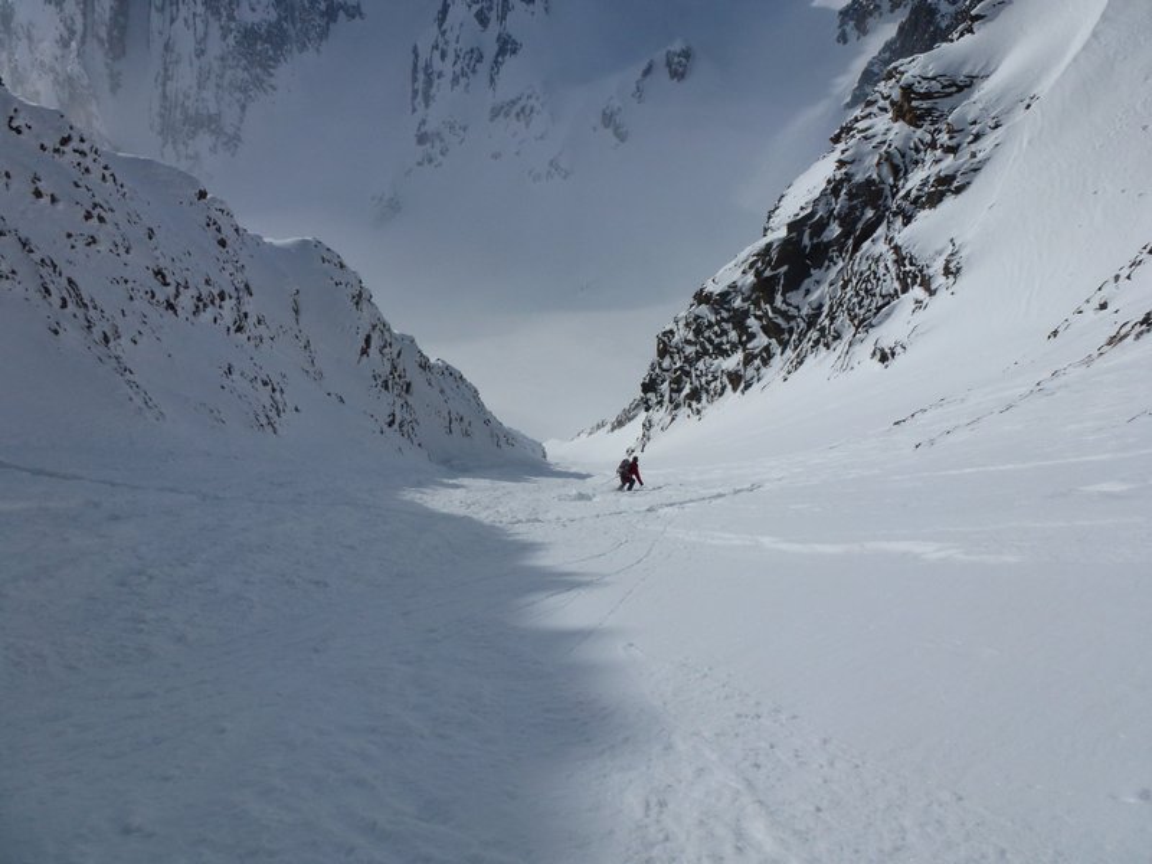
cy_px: 432
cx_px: 576
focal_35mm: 24
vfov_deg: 56.8
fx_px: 799
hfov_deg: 71.6
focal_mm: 4.3
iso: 100
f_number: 5
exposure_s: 1/2000
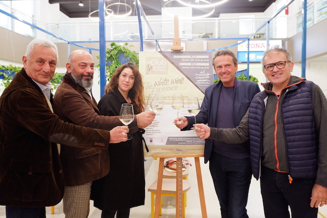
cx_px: 164
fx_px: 263
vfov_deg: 45.0
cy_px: 109
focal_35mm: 29
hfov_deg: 63.7
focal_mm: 19.7
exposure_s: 1/42
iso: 1600
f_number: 4
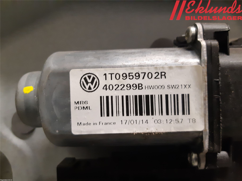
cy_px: 90
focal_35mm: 26
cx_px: 121
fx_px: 182
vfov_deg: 53.1
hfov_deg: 67.3
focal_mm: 3.93
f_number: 1.7
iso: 250
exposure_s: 1/50
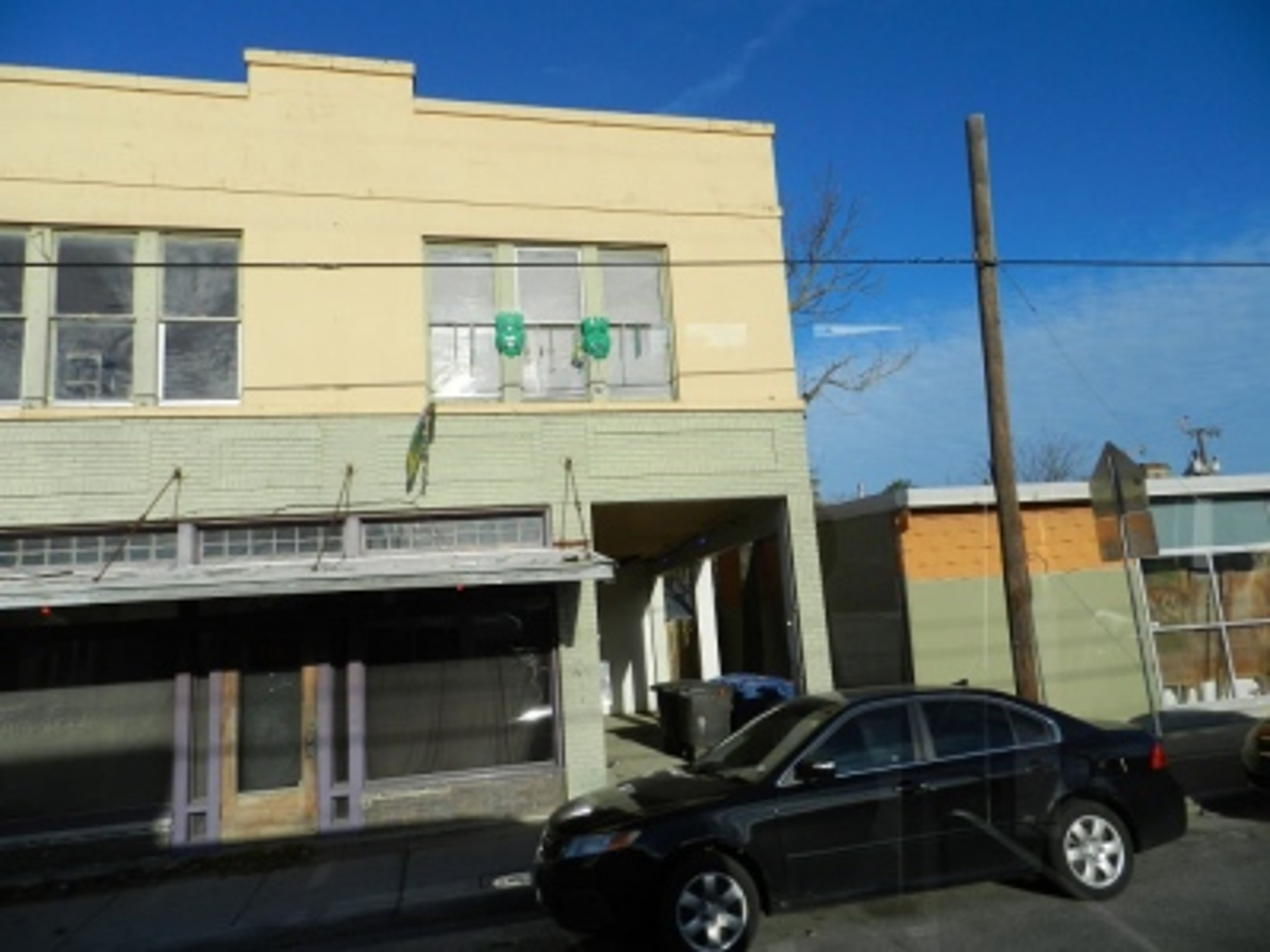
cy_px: 476
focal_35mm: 23
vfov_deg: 58.9
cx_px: 635
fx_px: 844
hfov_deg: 73.9
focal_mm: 4
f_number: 3.4
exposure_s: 1/500
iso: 160
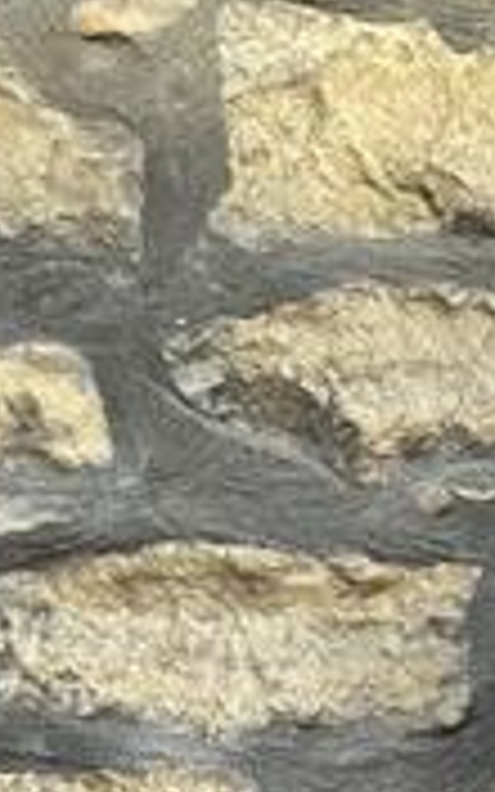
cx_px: 720
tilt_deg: -0.9
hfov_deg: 8.8
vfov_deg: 13.9
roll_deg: -0.4
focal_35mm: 146
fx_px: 3151
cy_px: 954
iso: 80
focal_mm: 6.86
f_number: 1.78
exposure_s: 1/642
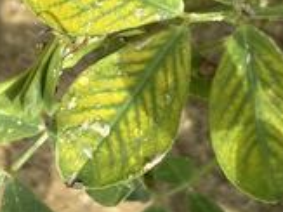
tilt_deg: -79.0
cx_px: 130
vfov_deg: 11.4
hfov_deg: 15.4
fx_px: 1046
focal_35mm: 128
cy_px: -19
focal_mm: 5.96
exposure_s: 1/1751
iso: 32
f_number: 1.6
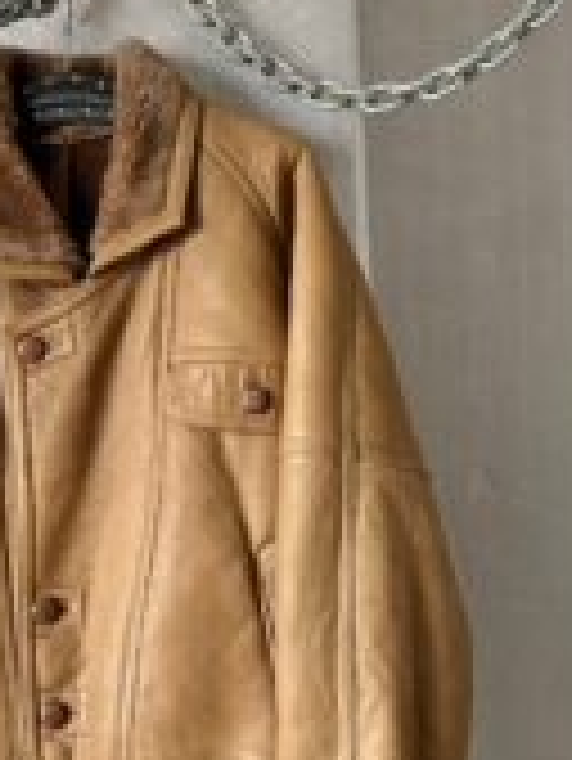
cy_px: 434
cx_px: 79
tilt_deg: -1.5
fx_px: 1100
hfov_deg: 28.2
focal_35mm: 50
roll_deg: +0.2
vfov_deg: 38.1
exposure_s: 1/60
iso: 800
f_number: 1.78
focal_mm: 6.76
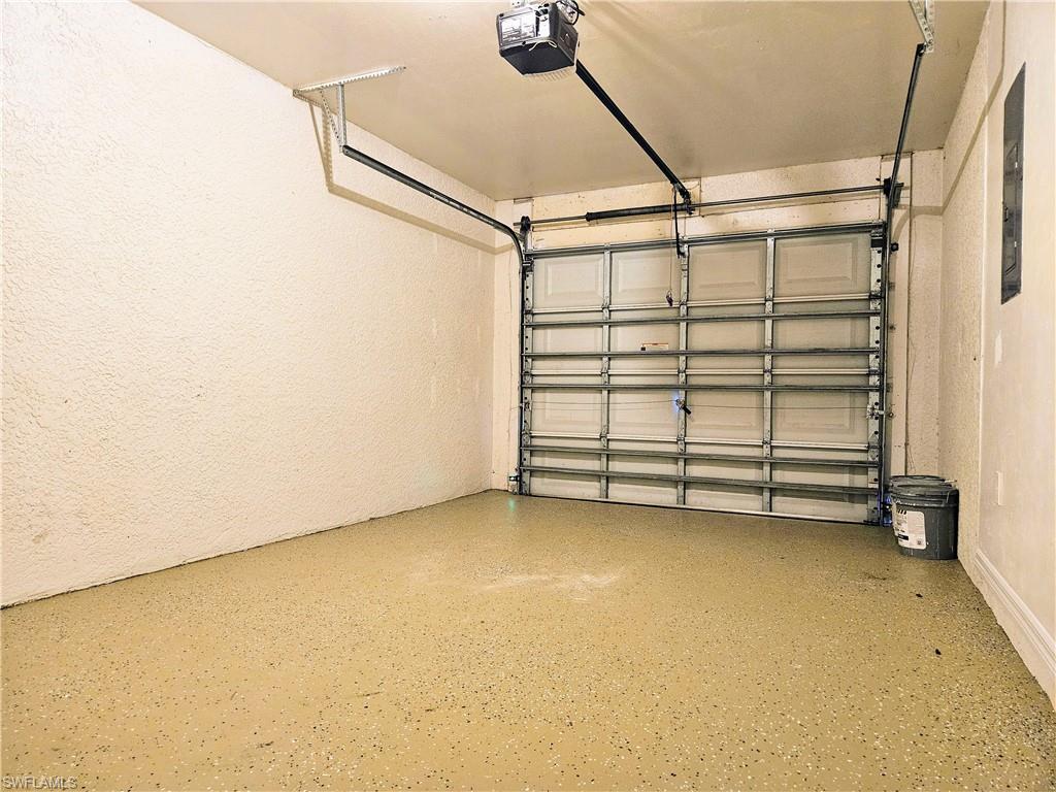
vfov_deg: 58.9
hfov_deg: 73.9
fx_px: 702
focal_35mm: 23
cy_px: 396
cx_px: 528
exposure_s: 1/30
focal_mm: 5.4
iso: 500
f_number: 1.8
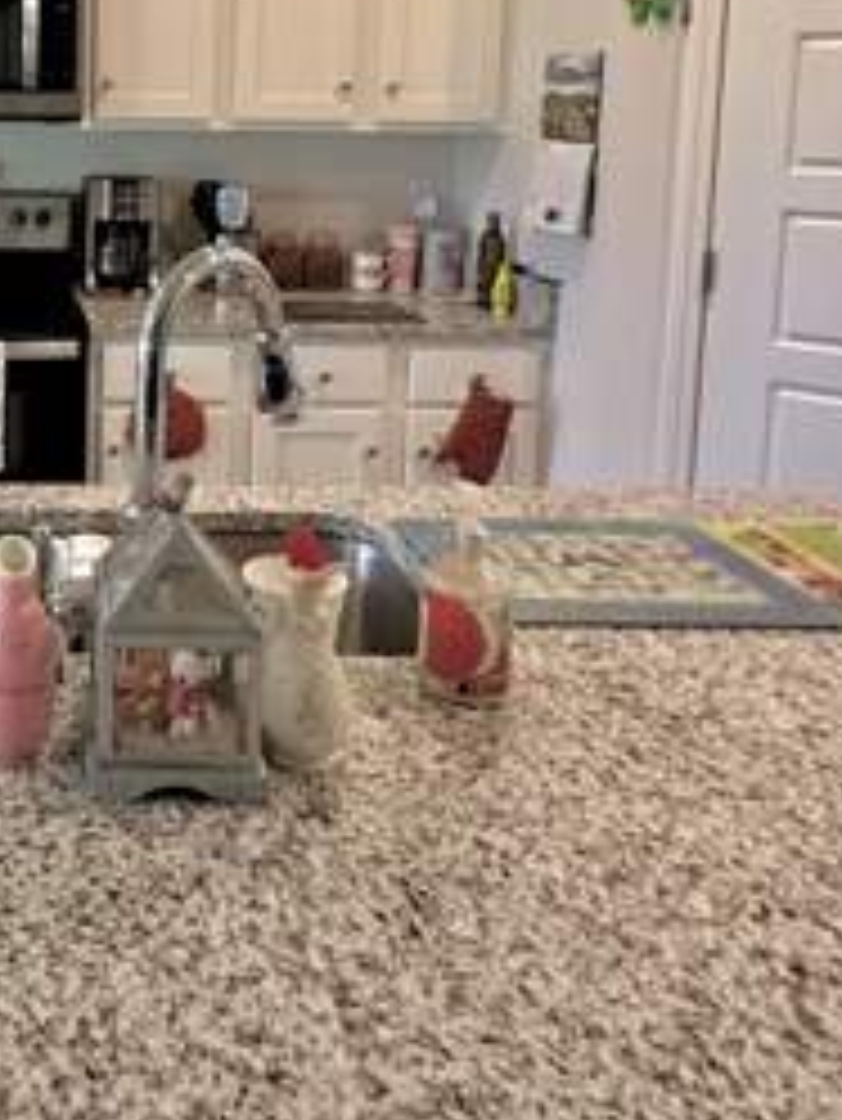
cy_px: 216
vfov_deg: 48.3
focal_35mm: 36
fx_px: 1167
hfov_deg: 35.4
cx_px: -27
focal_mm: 2.22
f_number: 2.2
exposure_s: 1/120
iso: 320
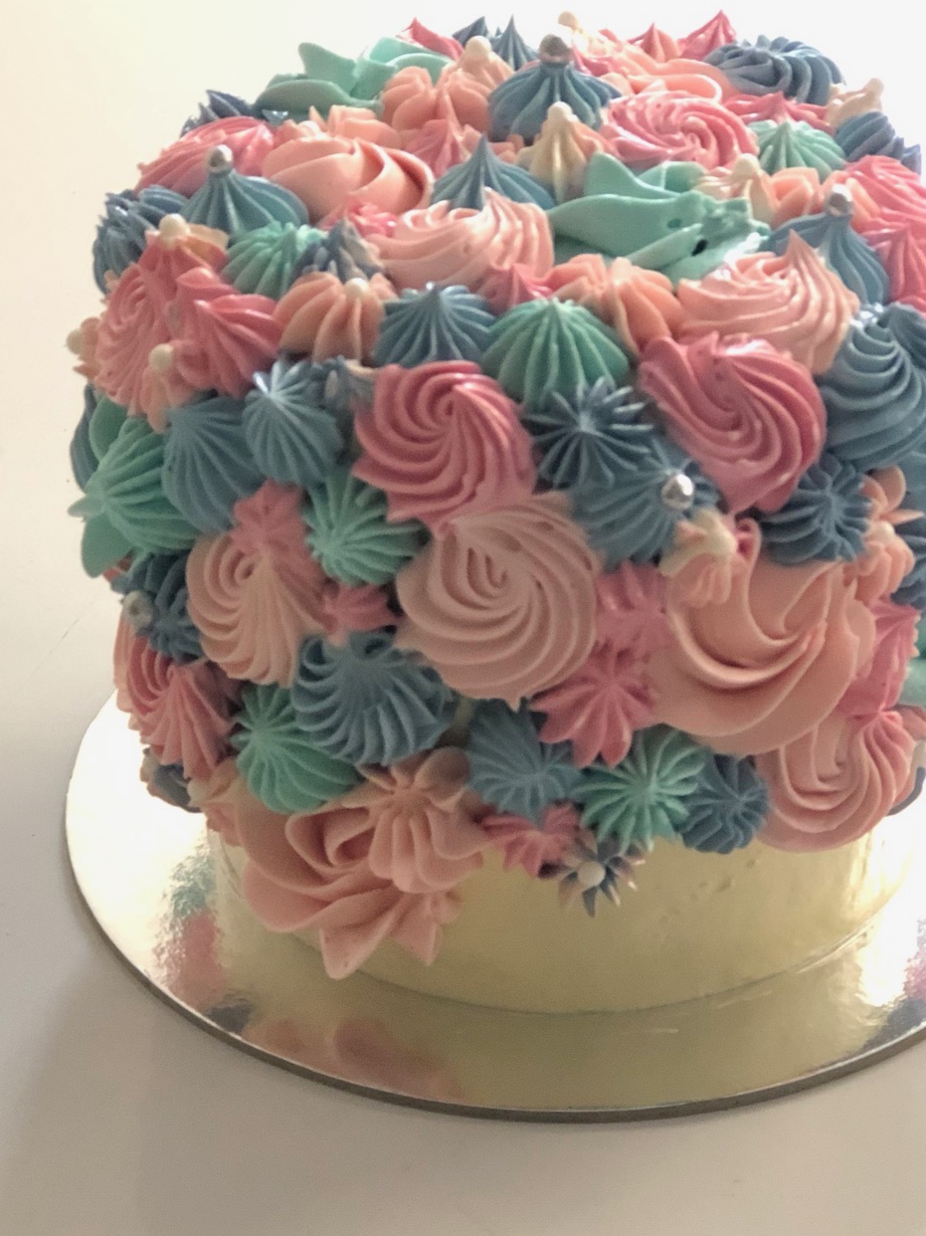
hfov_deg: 15.7
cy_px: 683
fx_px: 3354
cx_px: 512
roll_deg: +0.8
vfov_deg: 20.9
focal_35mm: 94
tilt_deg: -33.9
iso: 320
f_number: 2.8
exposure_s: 1/33
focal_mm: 6.6
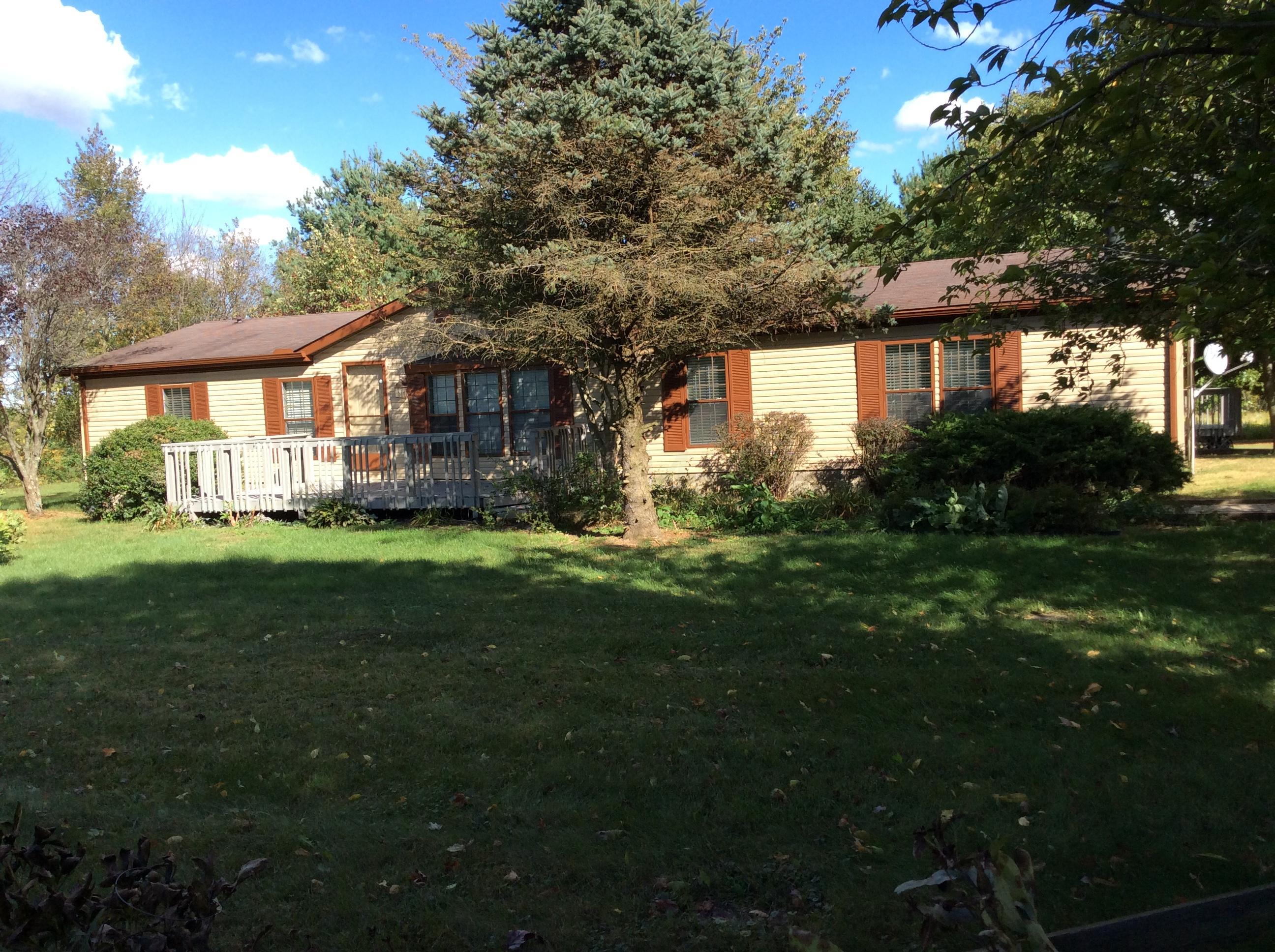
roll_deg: +2.6
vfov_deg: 44.1
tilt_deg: -4.2
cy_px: 476
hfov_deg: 56.9
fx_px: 1177
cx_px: 638
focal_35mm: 32
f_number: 2.4
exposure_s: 1/615
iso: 32
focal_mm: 3.3
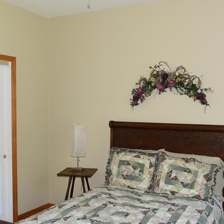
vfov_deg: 39.1
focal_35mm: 43
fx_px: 315
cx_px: 128
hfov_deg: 39.1
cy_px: 122
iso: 800
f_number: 5
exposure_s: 1/60
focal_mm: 30
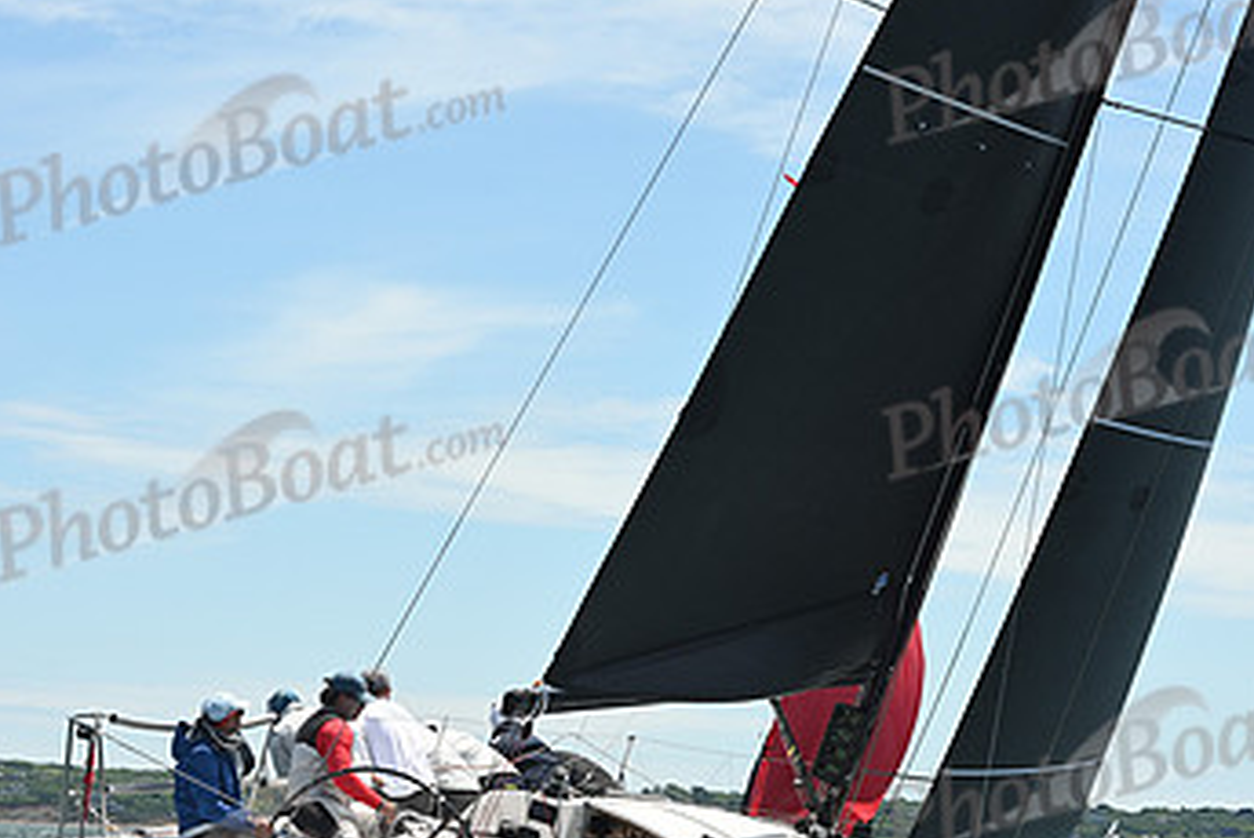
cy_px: 625
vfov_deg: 11.6
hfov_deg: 17.3
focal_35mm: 118
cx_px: 696
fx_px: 4114
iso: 320
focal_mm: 70
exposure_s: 1/1000
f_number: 7.1
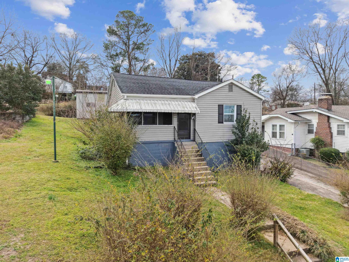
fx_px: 242
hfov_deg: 71.6
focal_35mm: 24
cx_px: 174
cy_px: 131
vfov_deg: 56.8
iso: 200
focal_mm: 8.7
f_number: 1.8
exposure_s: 1/3200
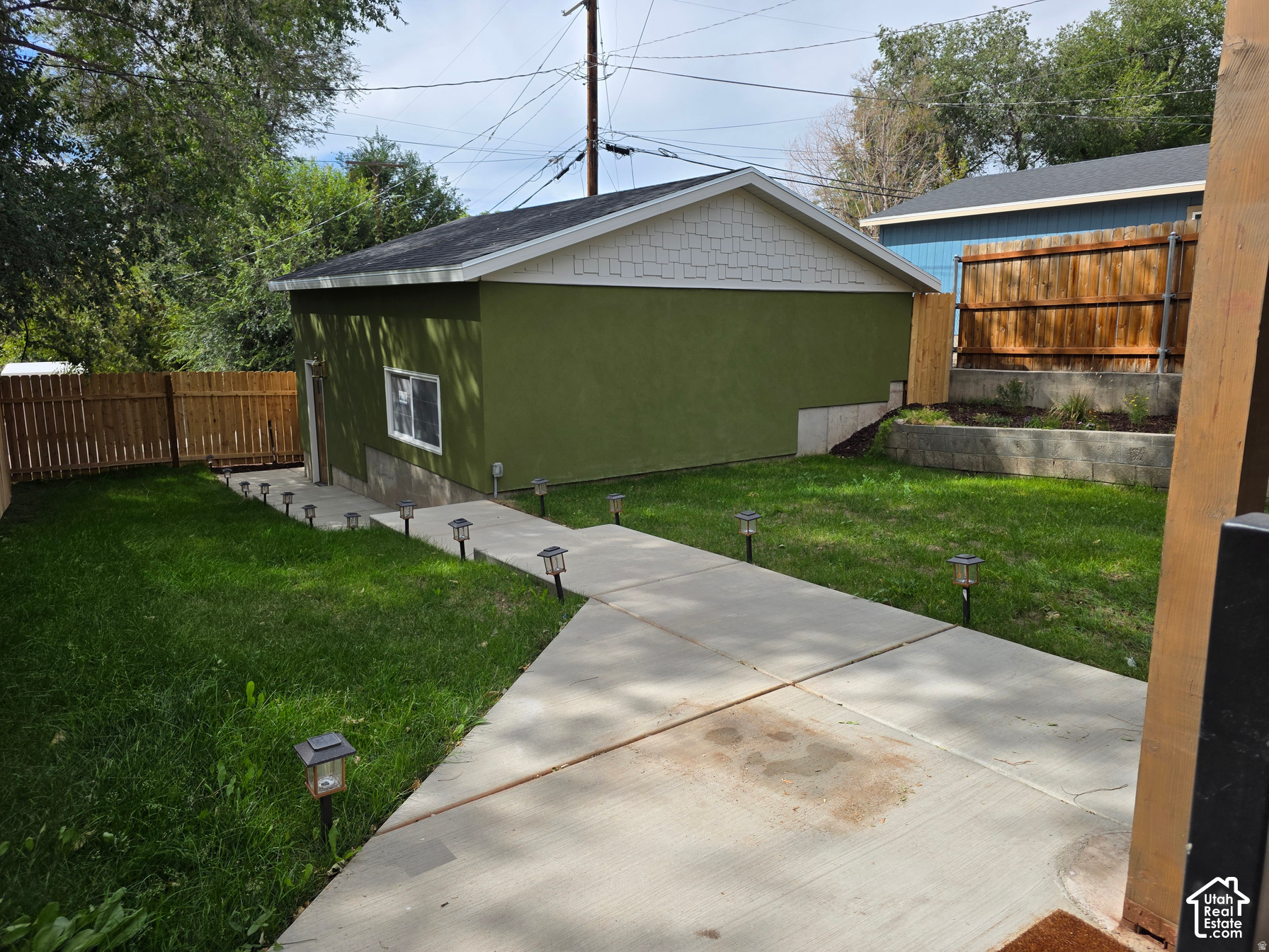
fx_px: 843
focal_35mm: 23
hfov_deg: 73.9
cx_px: 634
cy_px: 476
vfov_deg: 58.9
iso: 80
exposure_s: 1/5447
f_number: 1.7
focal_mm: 6.3
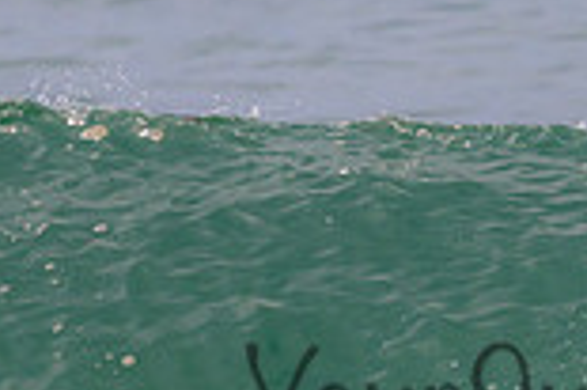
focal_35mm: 2427
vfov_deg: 0.6
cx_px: 660
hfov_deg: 0.9
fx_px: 39531
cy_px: 239
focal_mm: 550
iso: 1000
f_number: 11
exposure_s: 1/1250
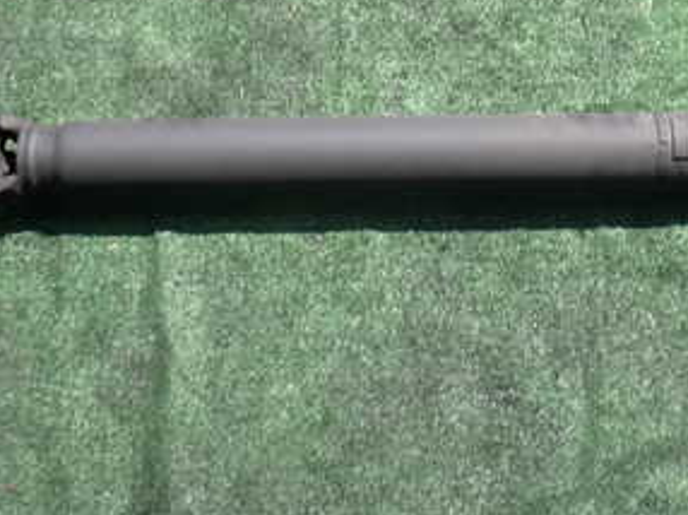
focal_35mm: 63
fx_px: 1251
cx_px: 431
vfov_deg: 23.0
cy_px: 120
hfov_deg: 30.6
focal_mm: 5.4
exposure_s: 1/160
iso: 100
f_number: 6.3
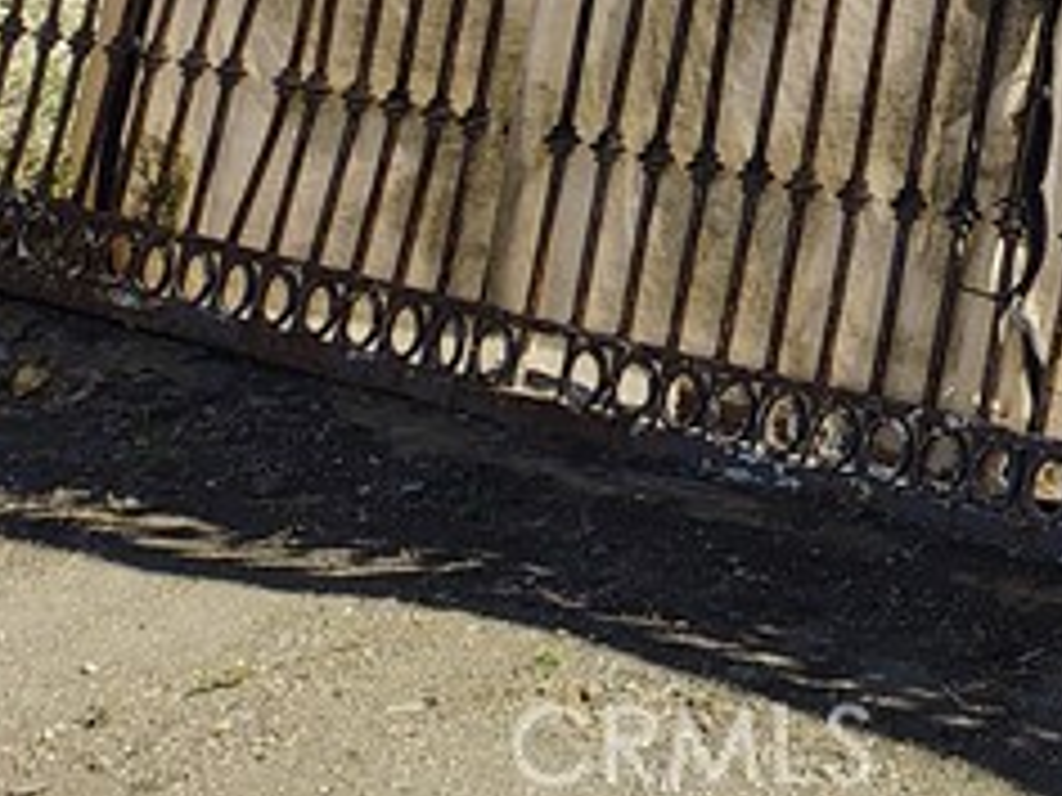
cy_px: -917
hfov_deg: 15.5
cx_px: 2041
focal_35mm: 104
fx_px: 3191
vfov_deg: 12.2
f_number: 1.8
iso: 100
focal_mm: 5.56
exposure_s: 1/656
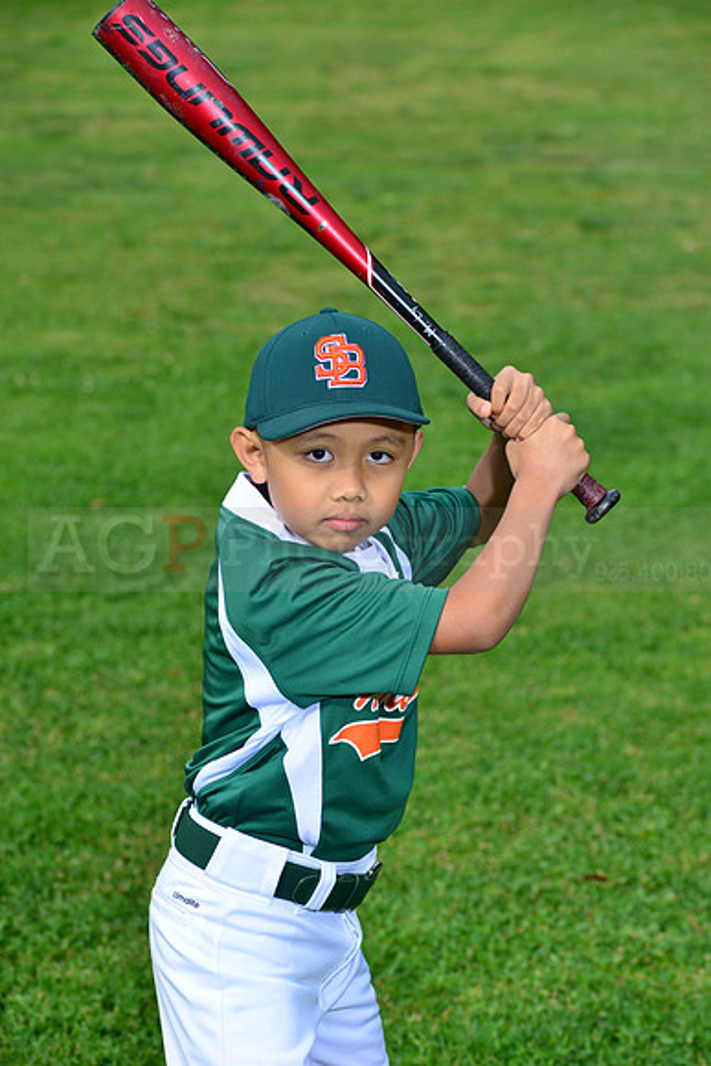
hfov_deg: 10.2
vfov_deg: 15.2
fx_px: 3997
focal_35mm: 135
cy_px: 533
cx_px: 356
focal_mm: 135
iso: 200
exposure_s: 1/200
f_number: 10
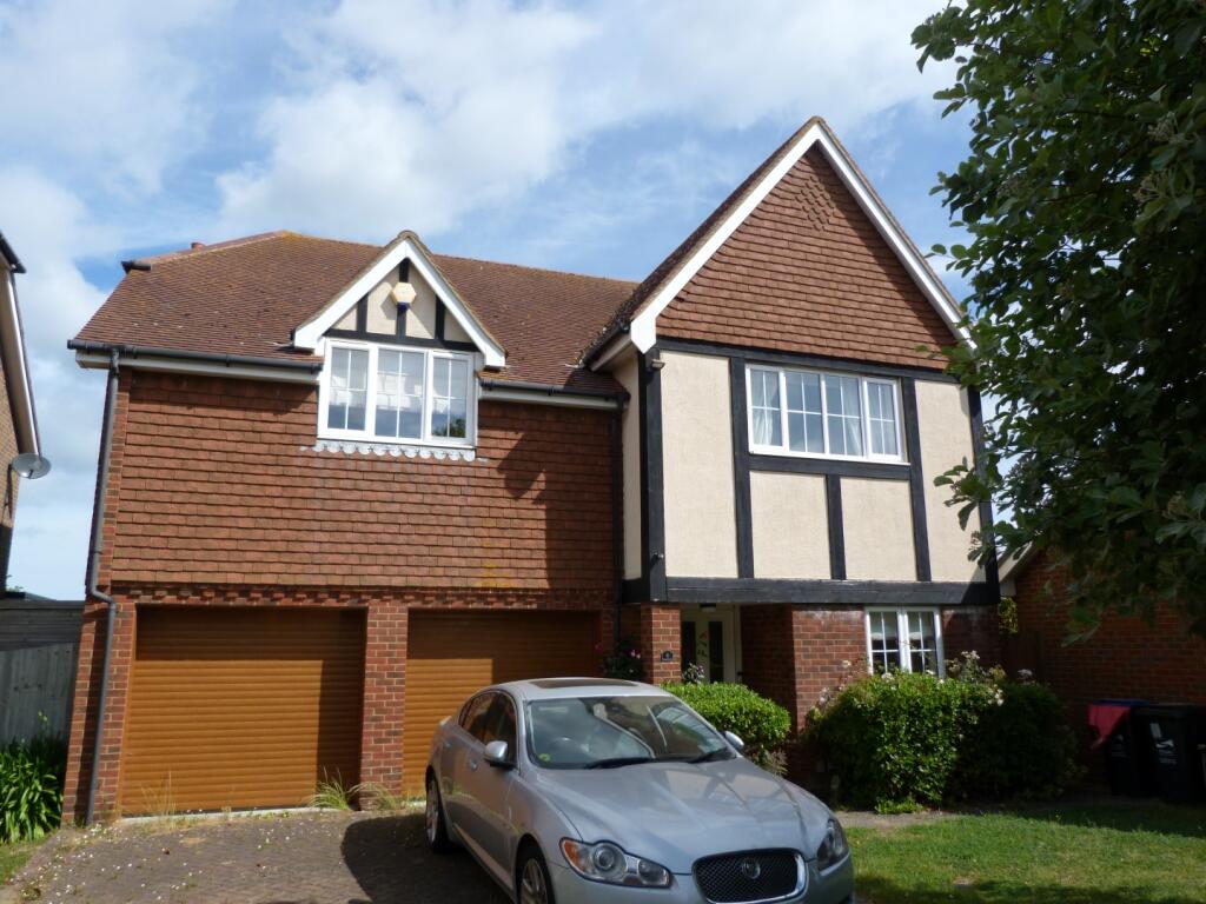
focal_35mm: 25
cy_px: 452
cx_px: 603
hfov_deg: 69.4
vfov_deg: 54.9
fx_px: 871
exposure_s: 1/1000
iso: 80
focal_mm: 4.5
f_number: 2.8
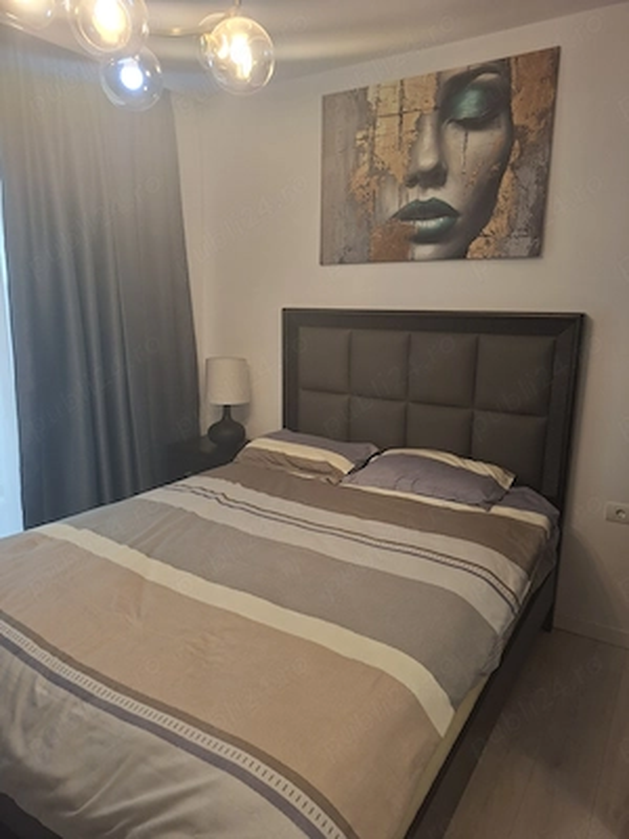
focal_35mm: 23
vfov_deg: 73.9
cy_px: 420
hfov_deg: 58.9
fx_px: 557
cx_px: 314
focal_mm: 5.54
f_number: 1.8
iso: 320
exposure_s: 1/120
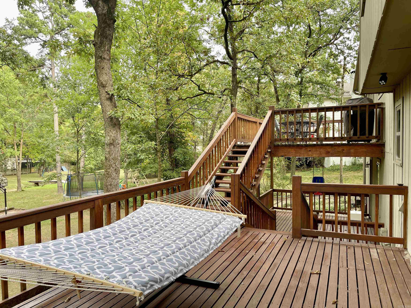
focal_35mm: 25
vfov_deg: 54.9
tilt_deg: -1.7
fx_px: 297
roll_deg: +0.8
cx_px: 206
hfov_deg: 69.4
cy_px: 154
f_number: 1.6
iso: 50
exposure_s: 1/121
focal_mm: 5.1
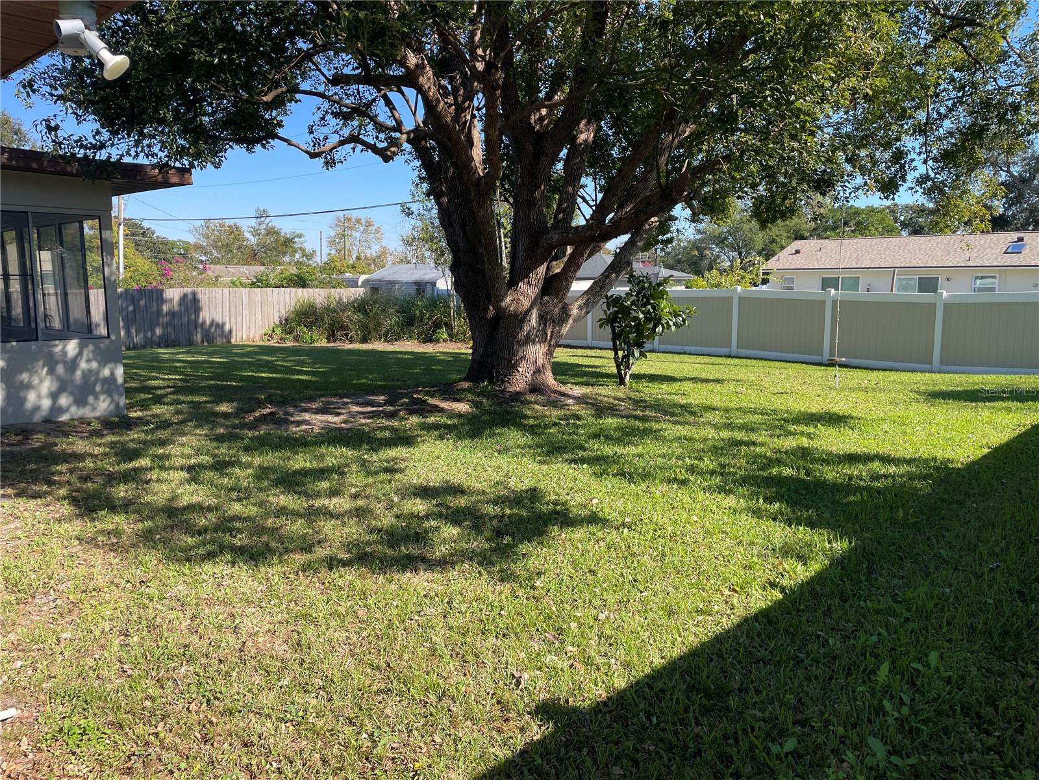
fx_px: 780
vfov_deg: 53.1
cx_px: 520
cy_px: 390
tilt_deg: -9.1
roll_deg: -0.3
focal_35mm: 26
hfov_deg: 67.3
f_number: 1.6
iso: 32
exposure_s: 1/1276
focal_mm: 4.2
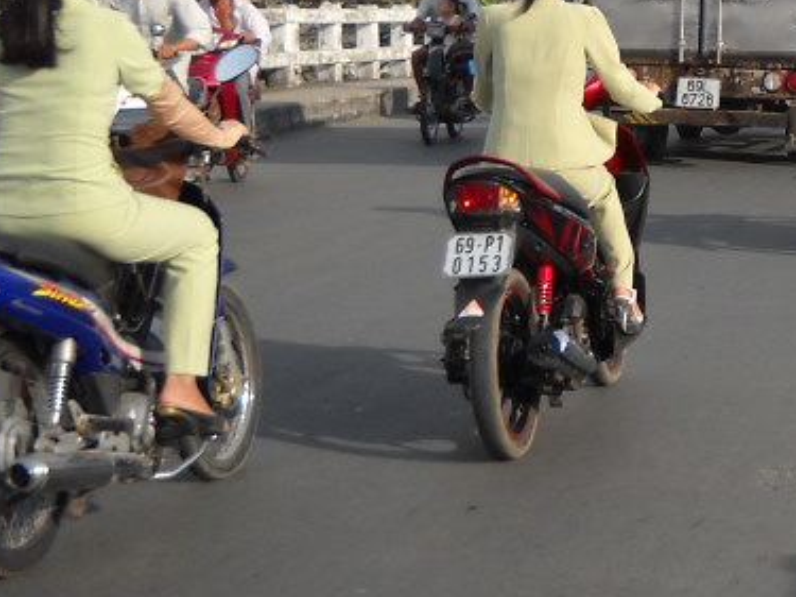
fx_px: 2575
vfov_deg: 13.2
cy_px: 159
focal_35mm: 112
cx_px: 1061
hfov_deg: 16.5
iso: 64
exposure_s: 1/250
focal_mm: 6.72
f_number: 5.5
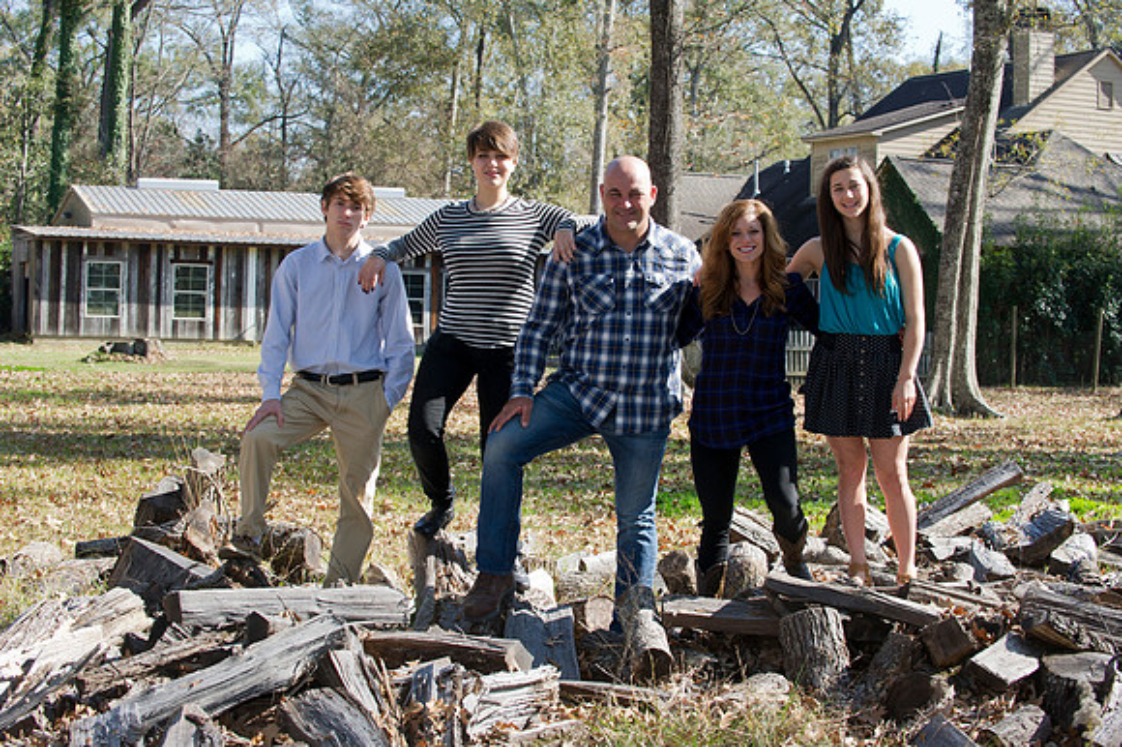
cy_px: 374
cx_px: 561
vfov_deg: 19.4
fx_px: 2180
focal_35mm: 70
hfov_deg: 28.9
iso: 400
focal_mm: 70
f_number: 6.3
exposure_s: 1/250
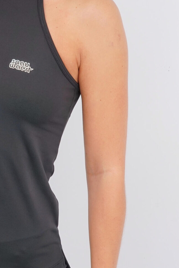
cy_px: 111
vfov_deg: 18.4
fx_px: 828
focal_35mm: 111
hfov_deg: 12.2
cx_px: -3
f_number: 14
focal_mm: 42
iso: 160
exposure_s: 1/125
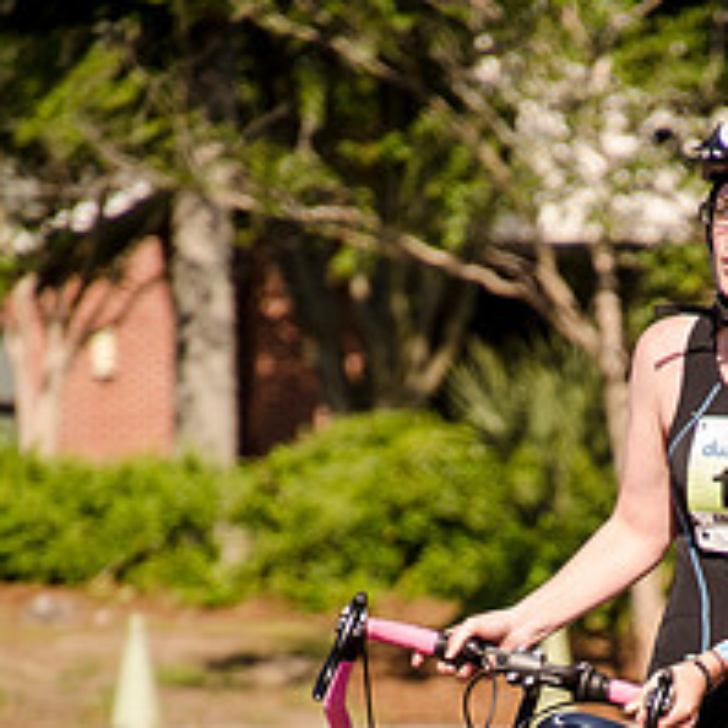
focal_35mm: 536
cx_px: 544
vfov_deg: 3.3
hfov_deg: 3.3
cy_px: 739
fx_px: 12753
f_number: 6.3
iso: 640
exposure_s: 1/1600
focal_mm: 185
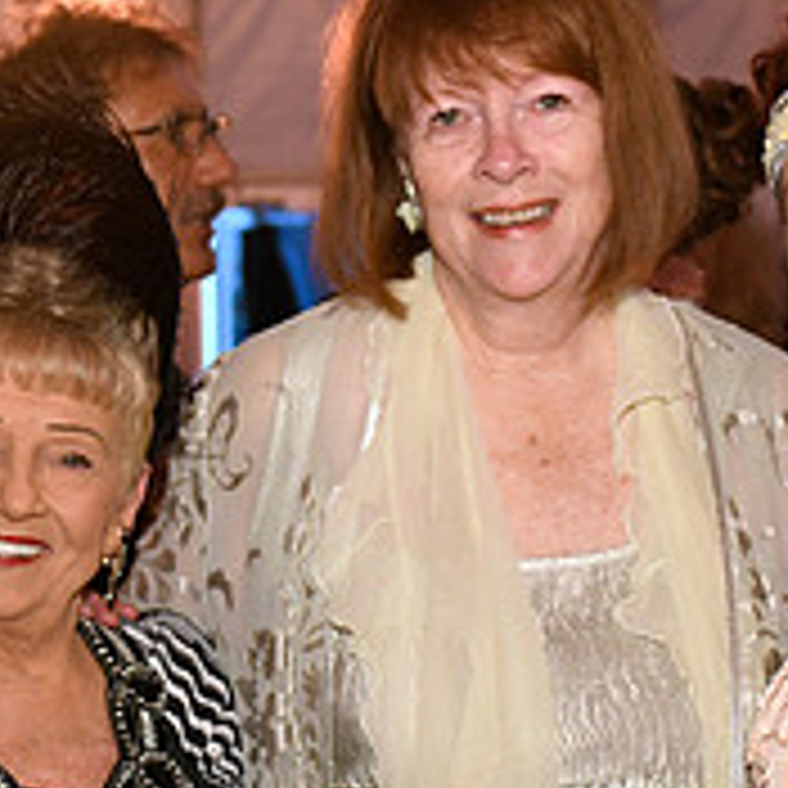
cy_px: 561
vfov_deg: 19.2
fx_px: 2318
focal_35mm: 90
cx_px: 329
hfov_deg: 19.3
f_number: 3.2
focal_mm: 32
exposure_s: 1/100
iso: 1600
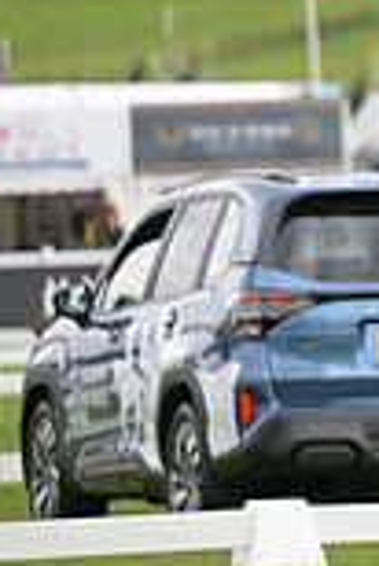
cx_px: 1034
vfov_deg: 3.9
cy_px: 134
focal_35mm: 526
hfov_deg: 2.6
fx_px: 8287
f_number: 3.2
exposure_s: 1/1250
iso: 320
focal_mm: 140
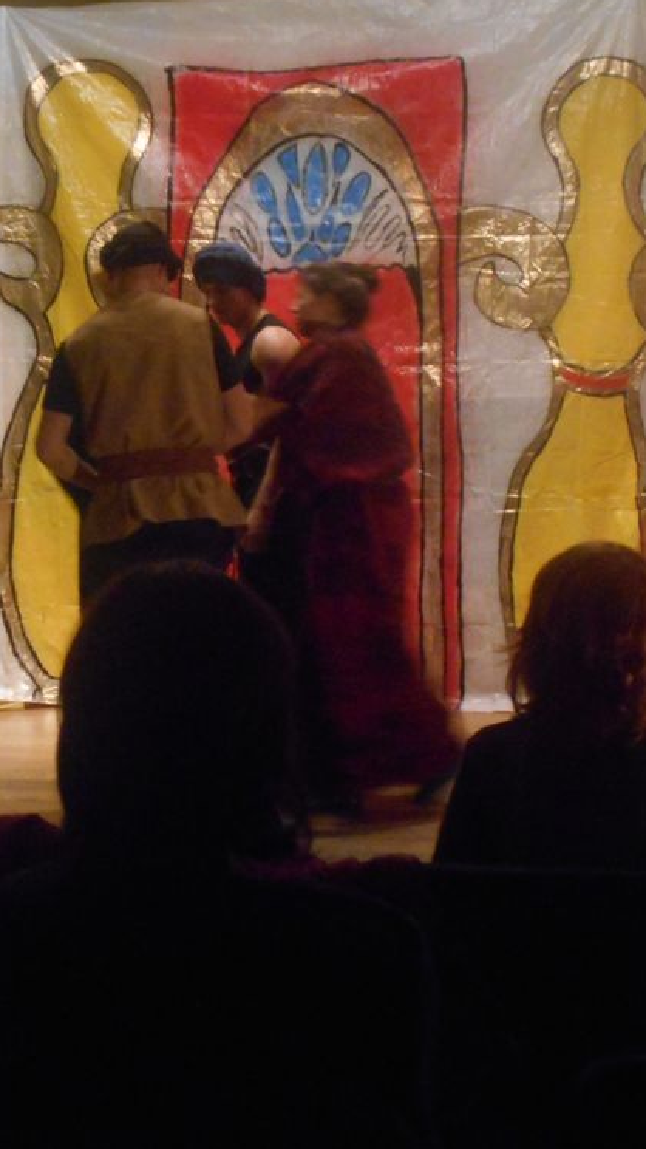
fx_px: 2588
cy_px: 572
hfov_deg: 14.2
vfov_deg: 25.0
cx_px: 190
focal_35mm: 85
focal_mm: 10
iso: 800
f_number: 4.9
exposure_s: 1/10
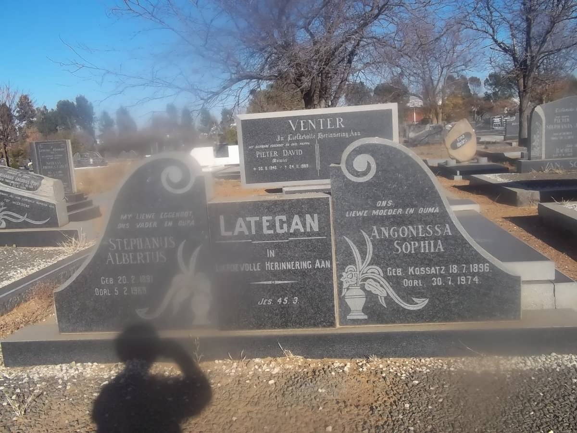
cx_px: 288
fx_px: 533
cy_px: 216
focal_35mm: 32
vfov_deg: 44.2
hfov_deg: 56.8
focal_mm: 5.7
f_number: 5.5
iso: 80
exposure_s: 1/400
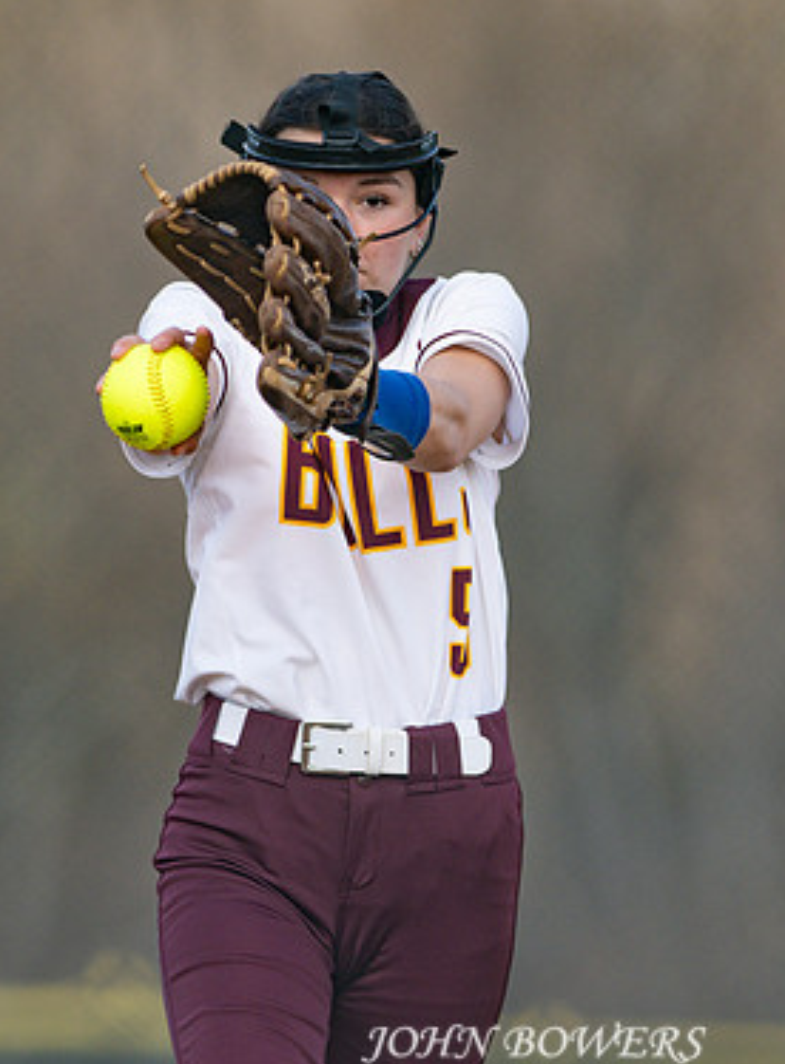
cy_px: 568
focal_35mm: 645
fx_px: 19707
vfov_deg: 3.1
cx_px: 386
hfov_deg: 2.3
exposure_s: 1/3200
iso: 280
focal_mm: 300
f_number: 2.8
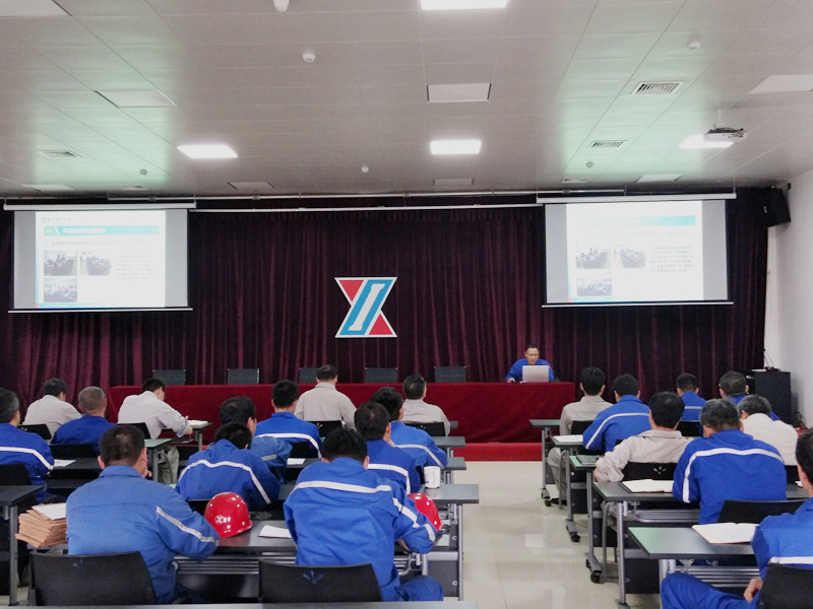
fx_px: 705
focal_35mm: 30
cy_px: 304
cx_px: 406
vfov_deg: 46.8
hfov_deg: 60.0
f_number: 2
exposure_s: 1/33.3
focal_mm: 3.88
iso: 320
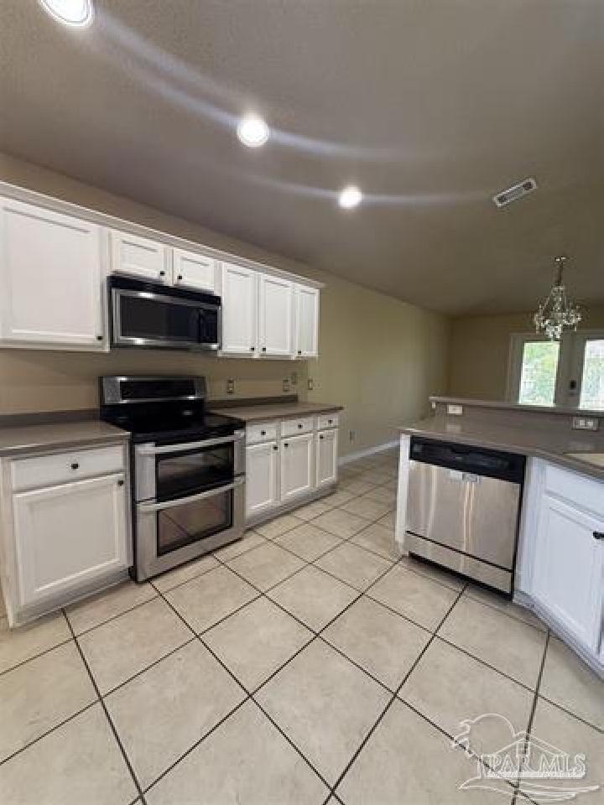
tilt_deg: -6.3
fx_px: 326
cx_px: 302
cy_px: 402
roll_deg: -1.6
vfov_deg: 102.1
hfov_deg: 85.7
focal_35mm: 14
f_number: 2.2
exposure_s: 1/120
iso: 320
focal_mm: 2.22
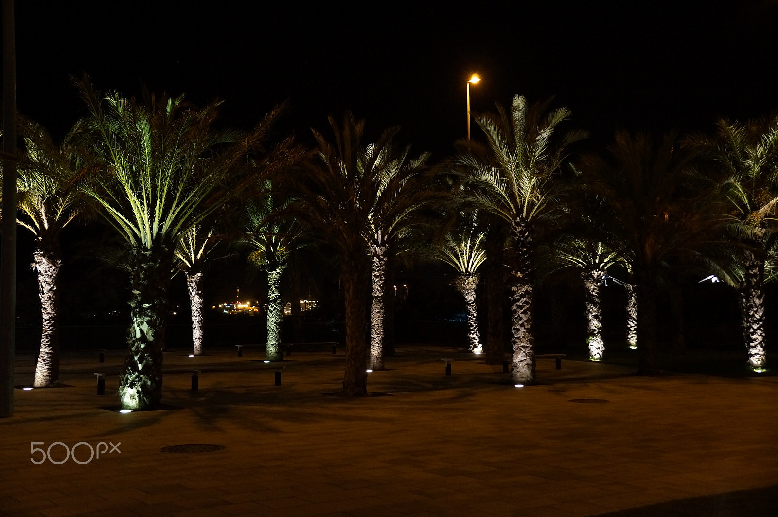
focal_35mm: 42
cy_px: 258
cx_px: 389
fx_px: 907
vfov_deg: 31.8
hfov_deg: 46.4
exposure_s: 1/30
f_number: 4
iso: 1600
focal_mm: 28
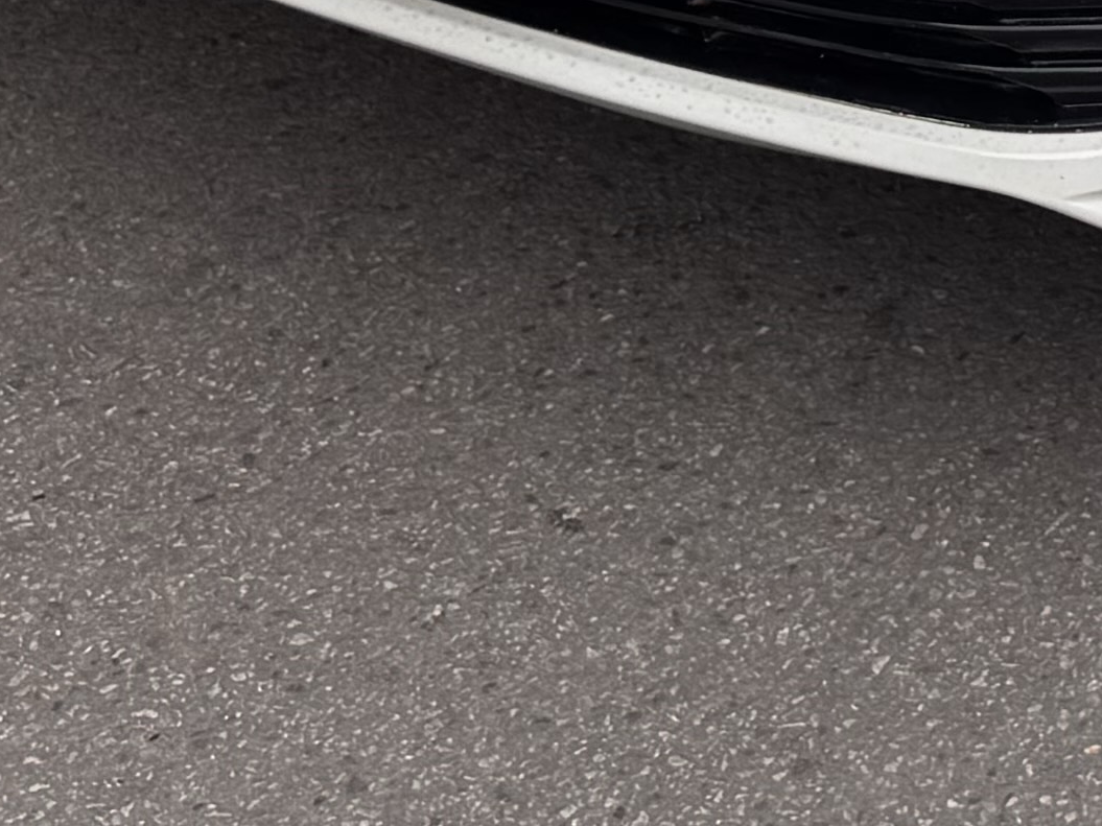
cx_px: 1666
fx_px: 4138
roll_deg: -0.7
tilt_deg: -24.7
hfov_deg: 14.2
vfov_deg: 10.8
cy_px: -563
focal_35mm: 130
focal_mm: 6.76
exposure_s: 1/454
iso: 80
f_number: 1.78
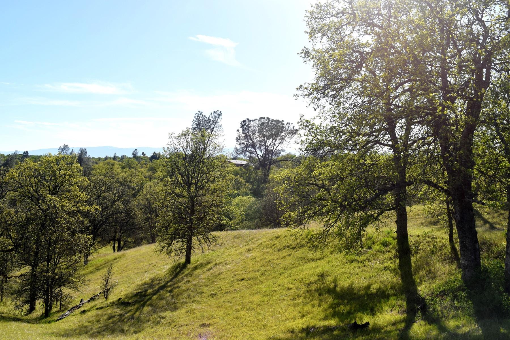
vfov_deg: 33.0
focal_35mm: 40
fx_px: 574
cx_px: 255
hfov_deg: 47.9
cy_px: 170
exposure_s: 1/400
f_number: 10
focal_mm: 27
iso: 200
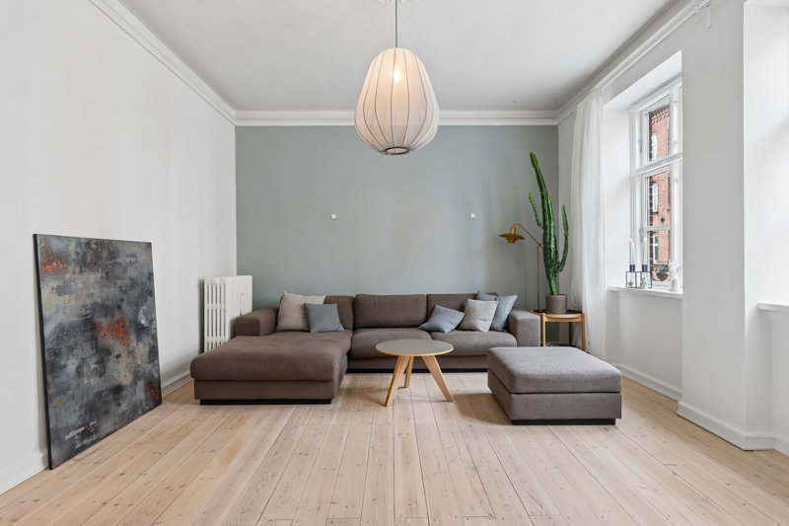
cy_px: 263
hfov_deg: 83.3
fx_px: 444
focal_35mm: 20
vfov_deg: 61.3
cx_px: 394
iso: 200
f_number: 8
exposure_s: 1/6
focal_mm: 13.5
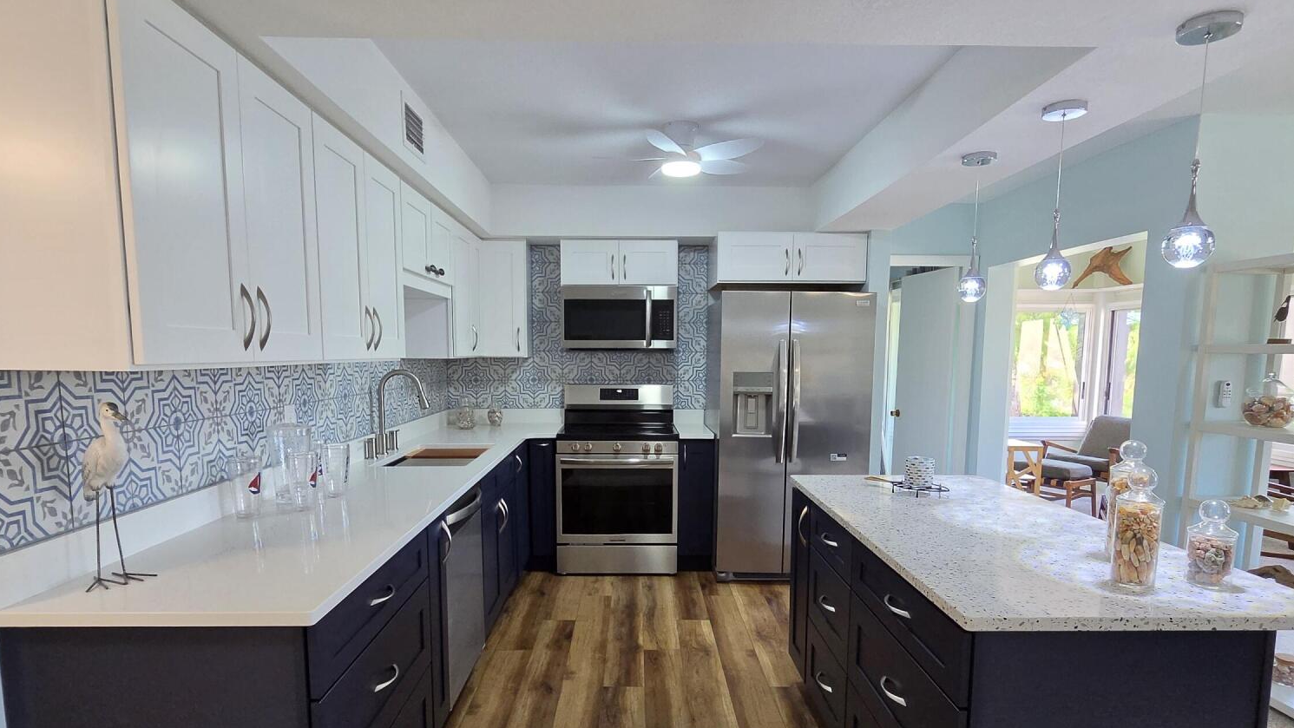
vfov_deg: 57.7
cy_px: 451
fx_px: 652
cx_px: 646
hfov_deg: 89.6
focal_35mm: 19
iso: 320
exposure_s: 1/120
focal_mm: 2.2
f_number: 2.2
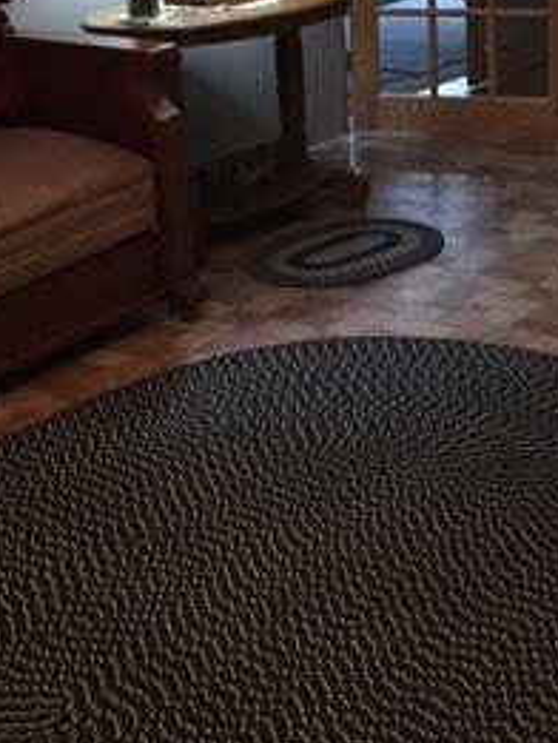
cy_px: 48
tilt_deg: -12.2
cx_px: 302
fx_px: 1525
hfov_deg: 20.7
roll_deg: +1.6
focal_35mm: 71
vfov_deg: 26.3
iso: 64
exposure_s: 1/4
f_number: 2.2
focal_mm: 4.15
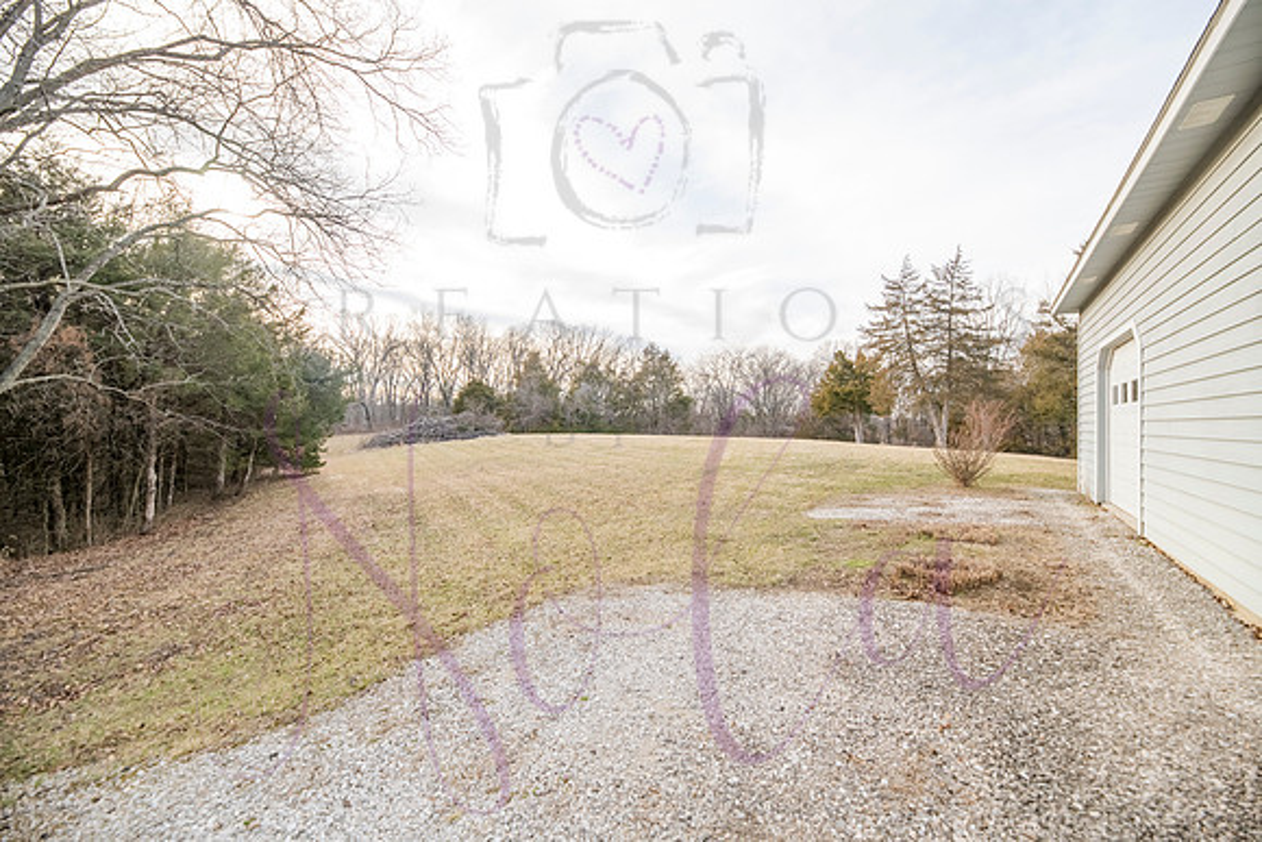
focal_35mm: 14
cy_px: 421
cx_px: 631
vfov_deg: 81.2
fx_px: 491
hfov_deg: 104.2
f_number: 5
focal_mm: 14
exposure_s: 1/500
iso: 400
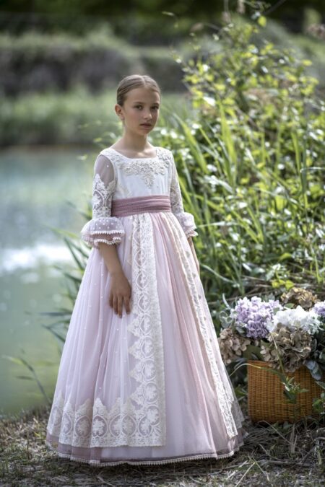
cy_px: 244
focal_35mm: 105
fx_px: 1422
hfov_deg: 13.0
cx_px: 162
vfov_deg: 19.5
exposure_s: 1/2000
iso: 31
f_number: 1.4
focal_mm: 105
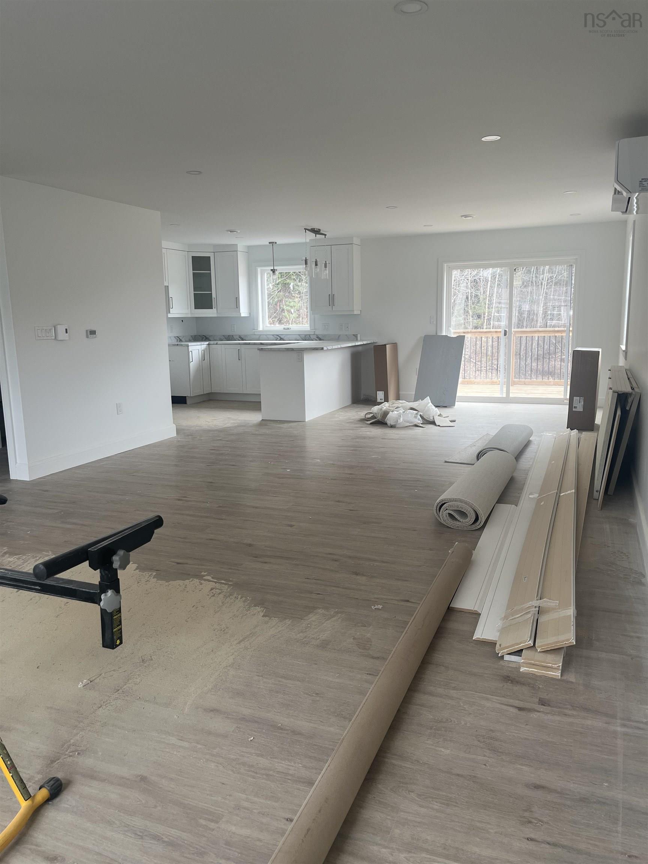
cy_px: 432
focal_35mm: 26
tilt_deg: -10.2
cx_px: 324
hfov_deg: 53.1
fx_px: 649
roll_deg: +1.4
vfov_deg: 67.3
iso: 50
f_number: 1.6
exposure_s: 1/121
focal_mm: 5.1
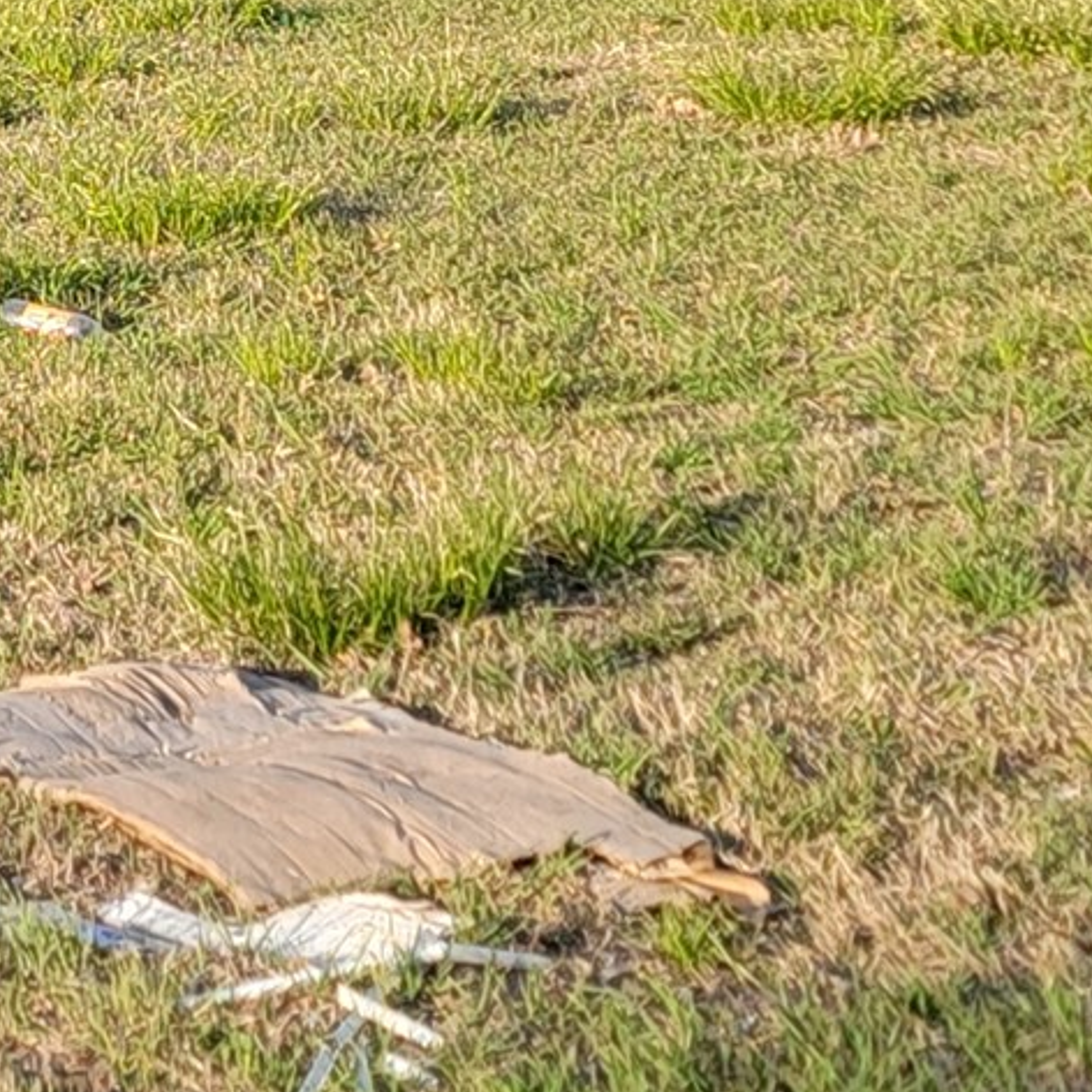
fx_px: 3284
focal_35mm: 92
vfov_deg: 17.7
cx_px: -655
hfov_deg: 16.7
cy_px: -308
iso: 16
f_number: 1.8
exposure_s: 1/371
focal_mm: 6.7
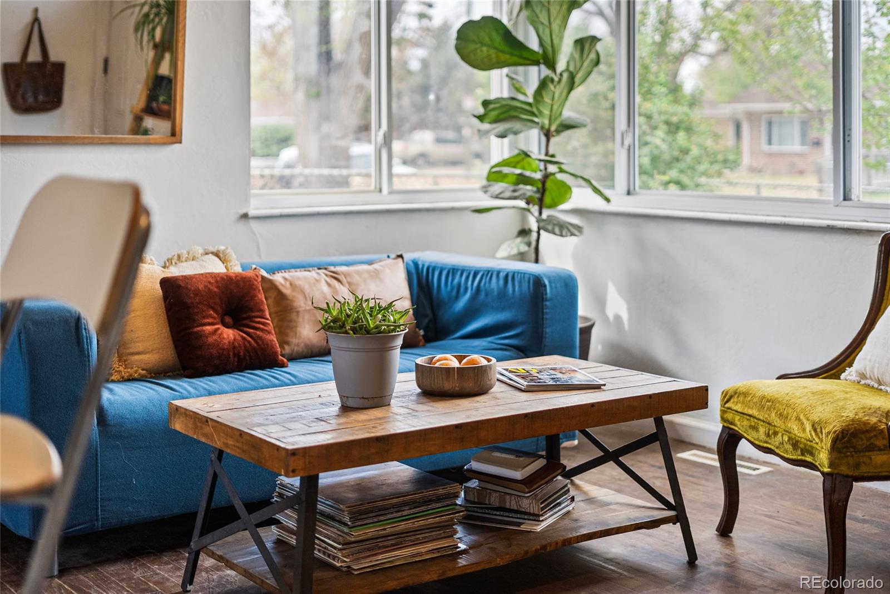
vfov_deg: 27.0
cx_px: 445
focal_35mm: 50
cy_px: 297
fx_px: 1236
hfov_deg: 39.6
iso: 250
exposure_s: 1/400
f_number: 1.8
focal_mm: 50
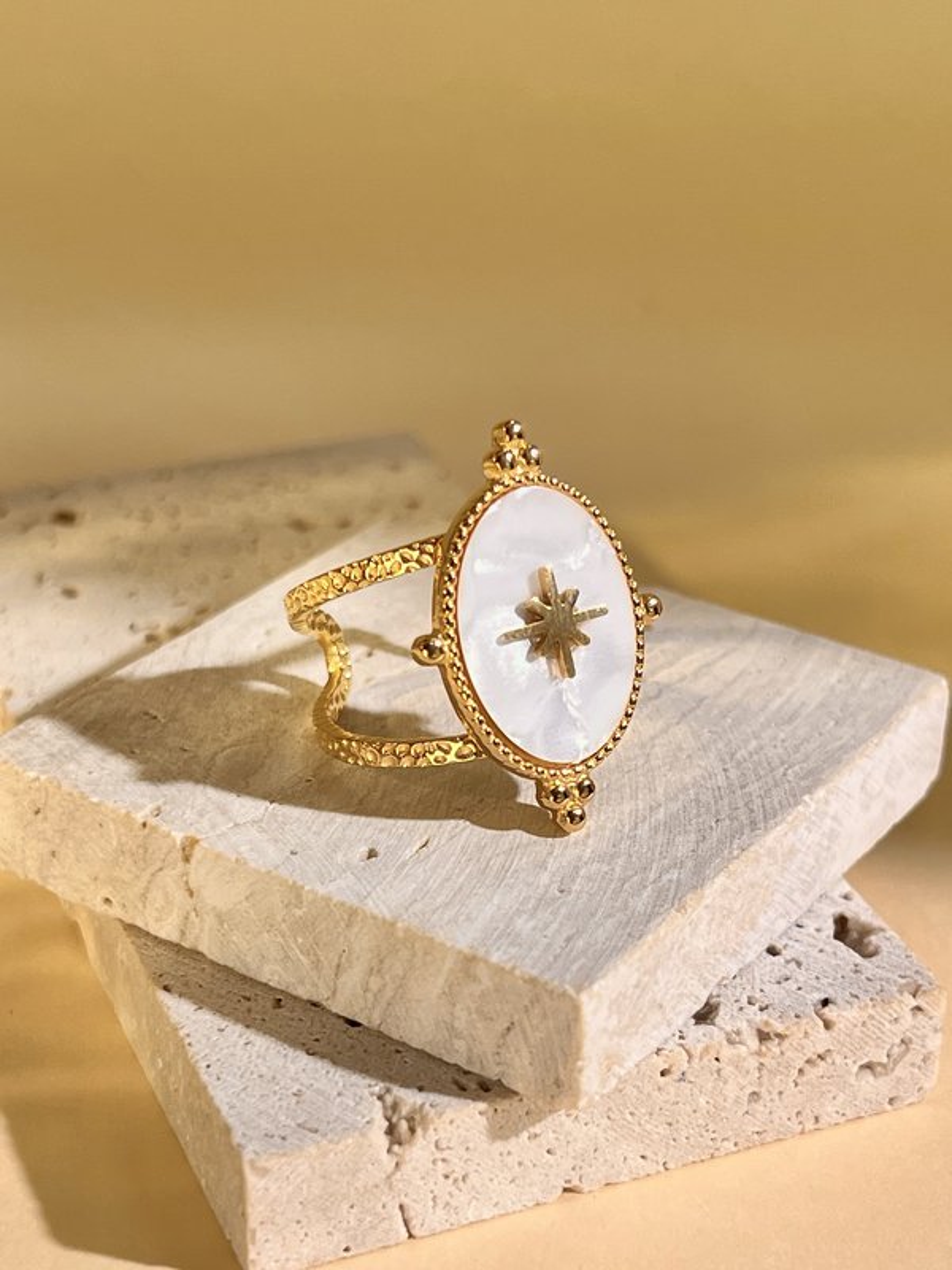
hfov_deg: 53.1
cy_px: 635
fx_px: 953
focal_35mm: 26
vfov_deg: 67.3
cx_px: 476
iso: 50
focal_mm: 5.7
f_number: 1.5
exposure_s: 1/614
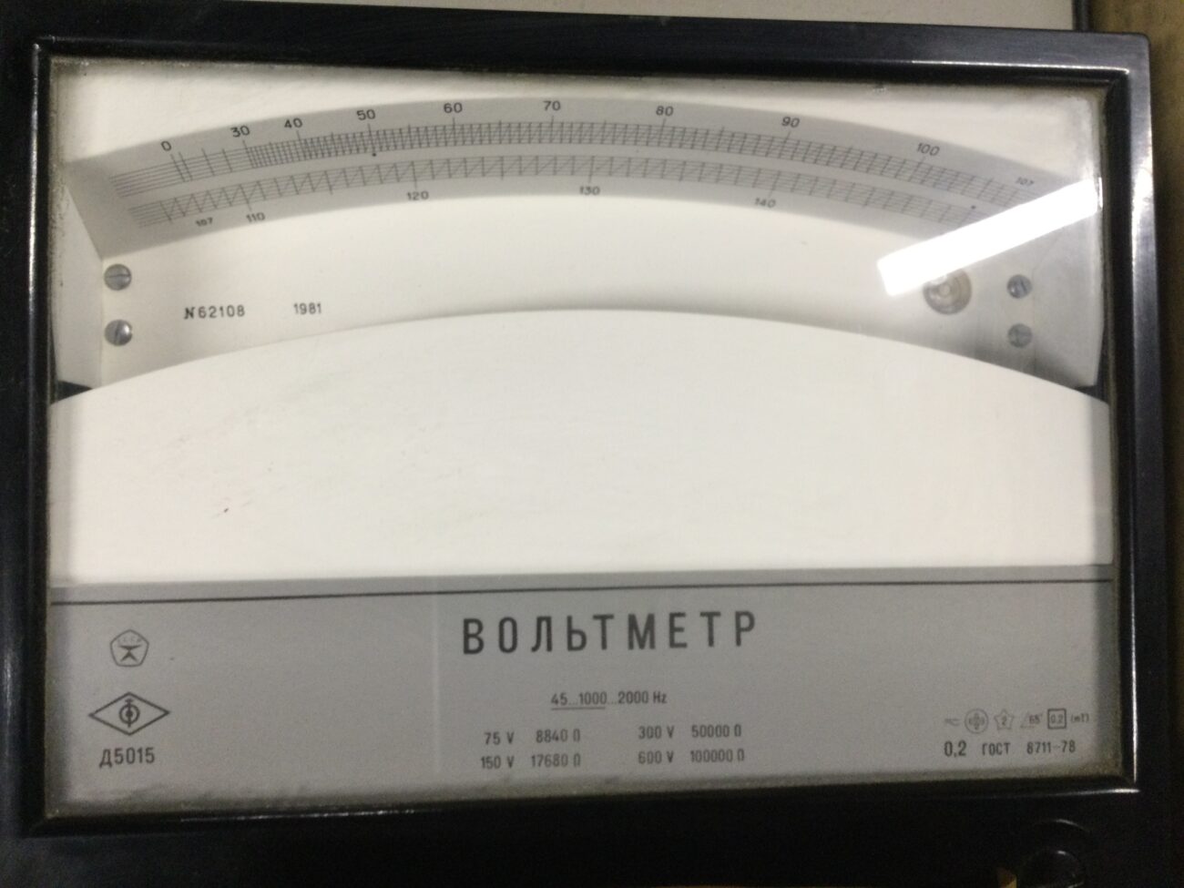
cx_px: 592
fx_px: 1060
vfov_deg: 45.4
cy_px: 444
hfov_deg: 58.4
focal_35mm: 31
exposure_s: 1/33
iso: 125
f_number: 2.4
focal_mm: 3.3
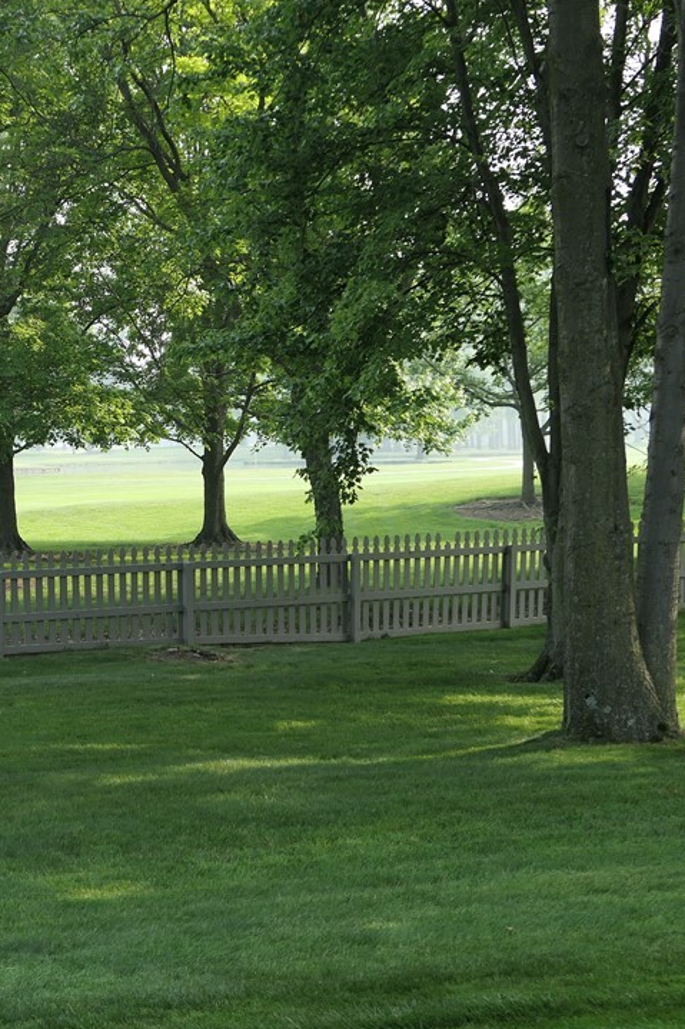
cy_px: 515
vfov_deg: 27.4
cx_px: 17
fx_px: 2113
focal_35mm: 74
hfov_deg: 18.0
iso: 125
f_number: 2.8
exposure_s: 1/320
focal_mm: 18
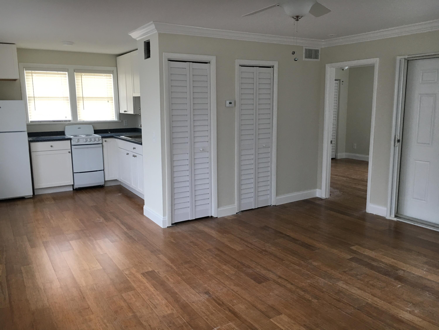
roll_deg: +0.8
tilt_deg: -9.8
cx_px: 220
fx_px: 368
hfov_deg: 61.7
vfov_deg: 48.2
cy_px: 165
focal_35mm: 29
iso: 40
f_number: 2.2
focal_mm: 4.15
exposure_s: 1/30
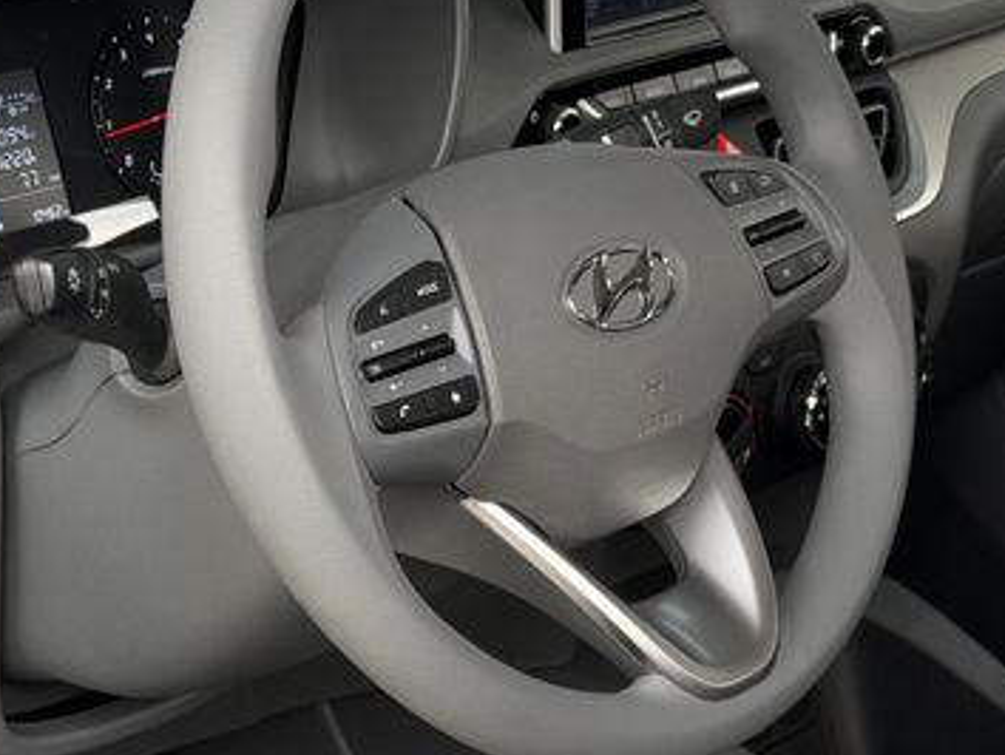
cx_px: 548
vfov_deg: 14.2
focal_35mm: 104
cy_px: 301
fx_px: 3021
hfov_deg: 18.9
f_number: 1.78
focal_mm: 6.76
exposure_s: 1/340
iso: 80
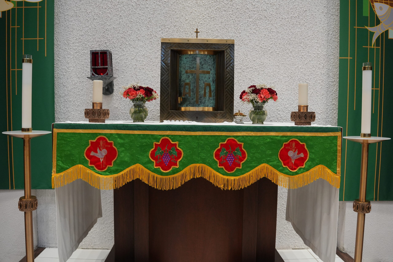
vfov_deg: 46.8
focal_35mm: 28
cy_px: 131
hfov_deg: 65.9
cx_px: 196
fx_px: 303
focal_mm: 18.5
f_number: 3.2
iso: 1600
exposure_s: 1/160
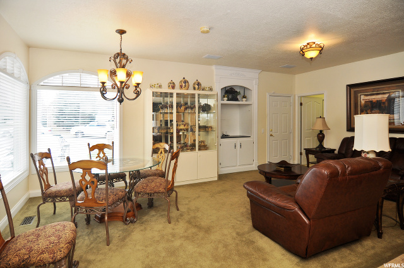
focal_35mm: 18
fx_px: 202
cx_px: 202
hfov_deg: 90.1
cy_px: 134
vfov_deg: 67.2
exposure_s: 1/60
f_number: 4
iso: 200
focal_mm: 12
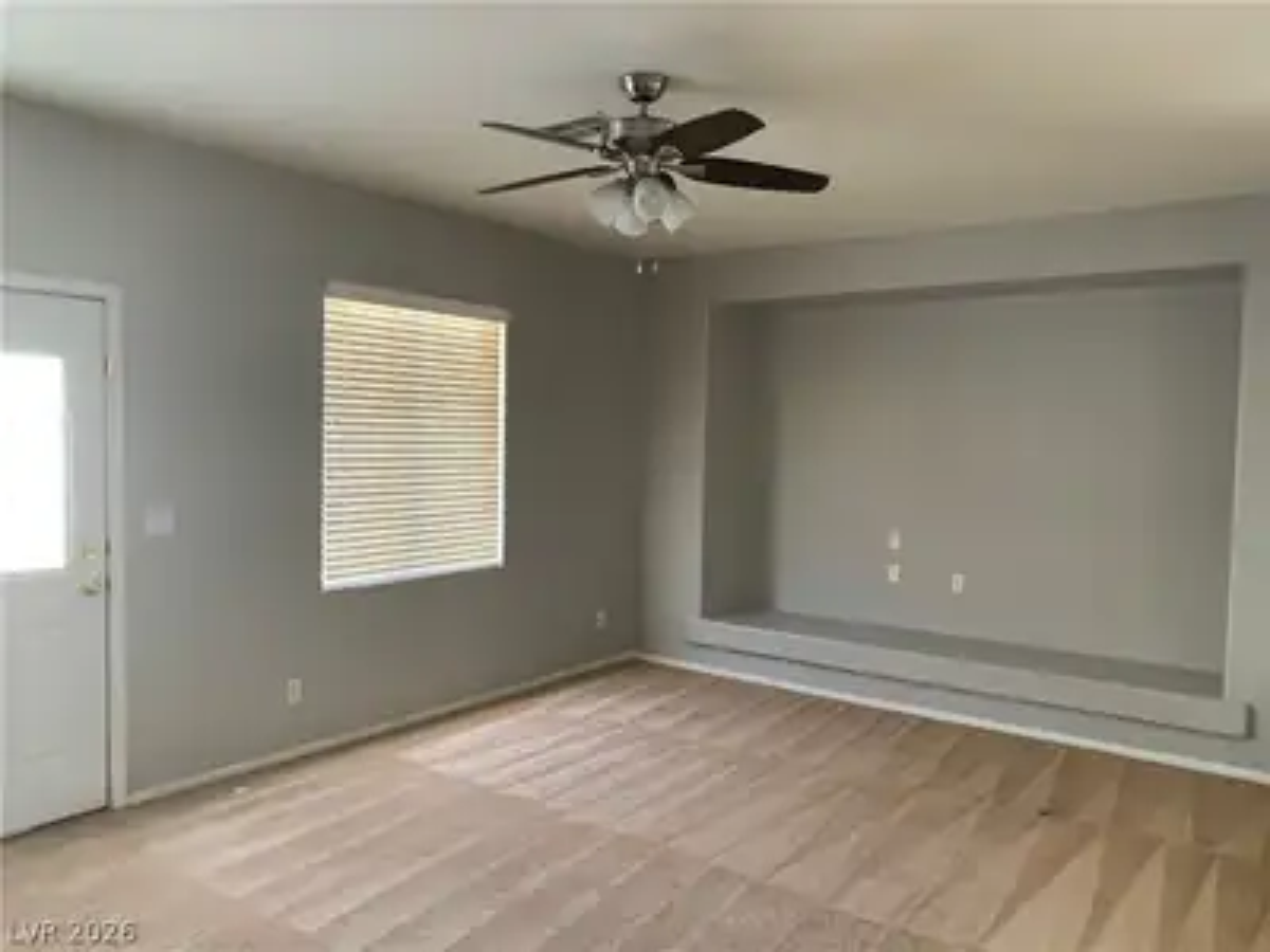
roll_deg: -1.7
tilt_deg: -2.8
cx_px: 635
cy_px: 476
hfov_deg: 67.3
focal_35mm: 26
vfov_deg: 53.1
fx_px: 954
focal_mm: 4.25
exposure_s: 1/60
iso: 200
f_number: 1.8
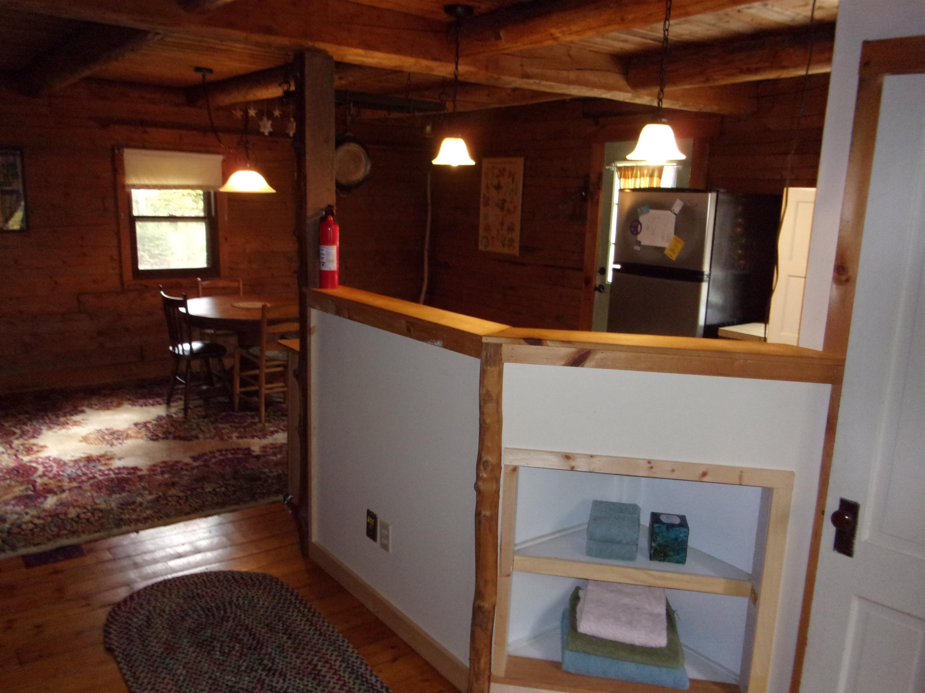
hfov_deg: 63.4
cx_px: 462
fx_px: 748
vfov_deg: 49.7
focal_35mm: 28
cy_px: 346
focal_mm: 5.1
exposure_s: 1/34
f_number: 3.9
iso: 400
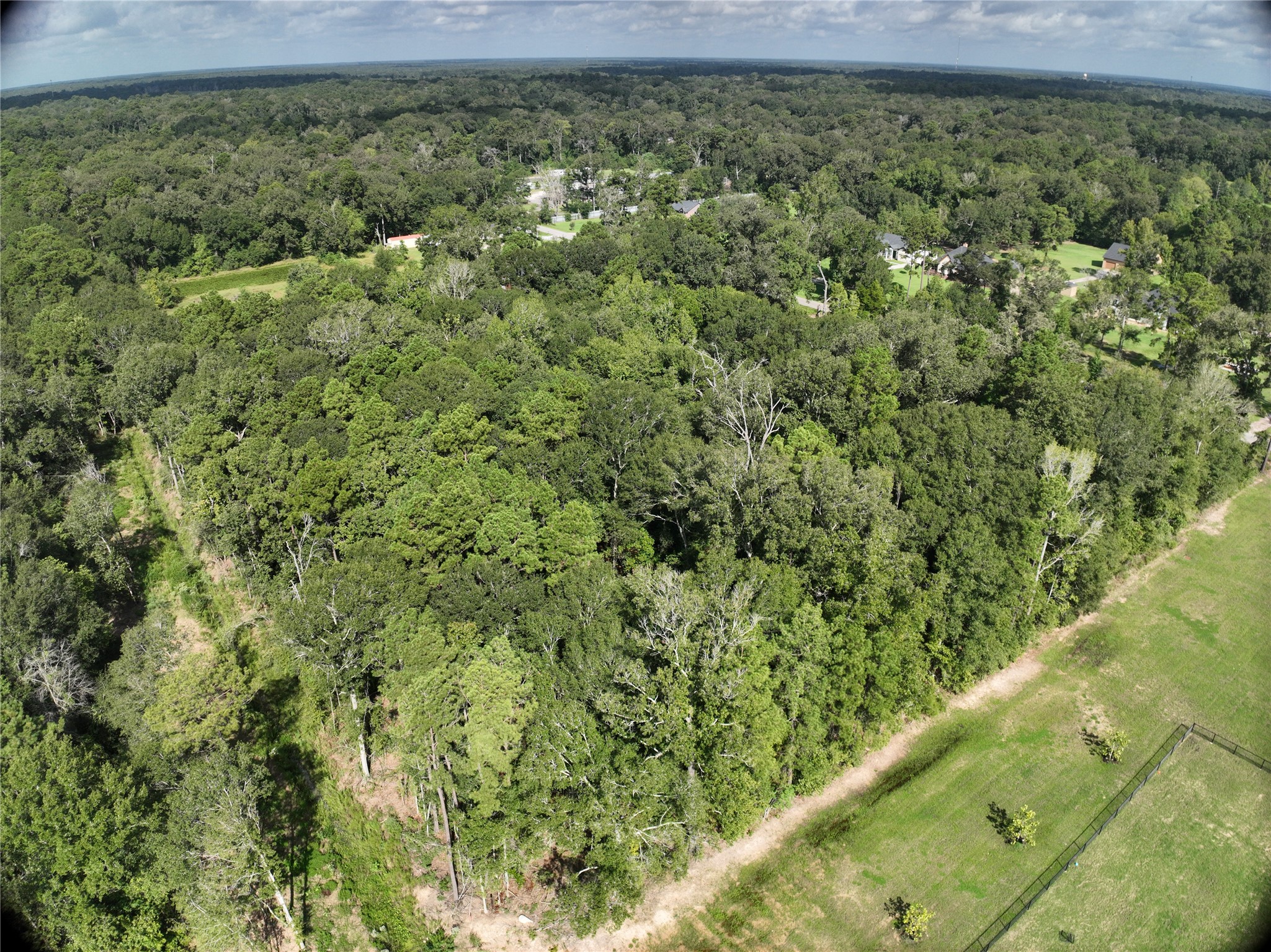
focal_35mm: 24
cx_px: 636
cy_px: 476
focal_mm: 12.29
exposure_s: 1/1600
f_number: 2.8
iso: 120
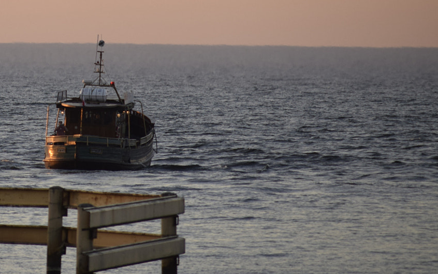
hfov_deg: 3.6
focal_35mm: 578
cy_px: 32
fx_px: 6900
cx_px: 33
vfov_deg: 2.3
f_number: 6.3
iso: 400
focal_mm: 200
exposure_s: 1/320
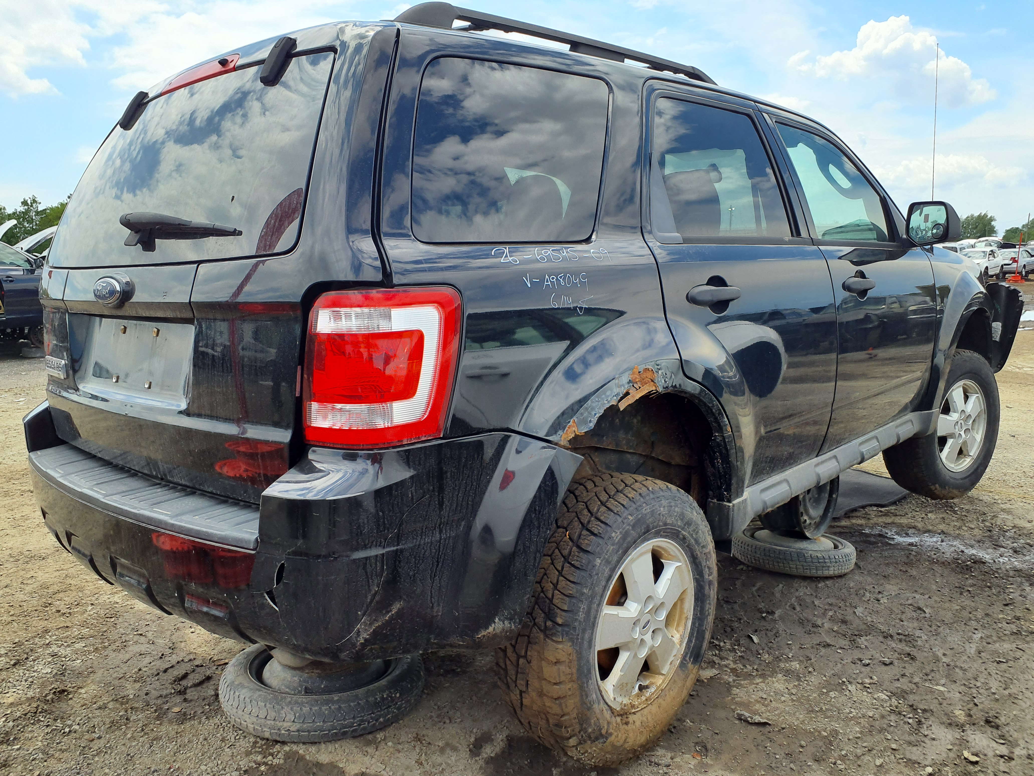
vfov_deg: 51.4
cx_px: 517
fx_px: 807
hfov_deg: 65.3
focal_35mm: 27
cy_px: 388
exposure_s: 1/834
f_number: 1.9
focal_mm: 3.58
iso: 40
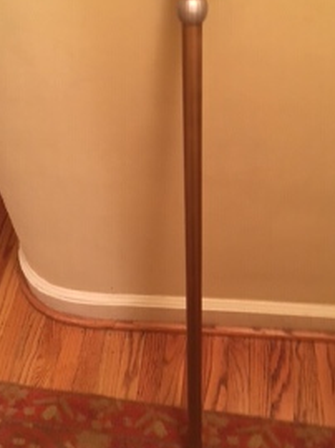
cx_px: 182
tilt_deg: -48.3
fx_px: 556
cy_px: 141
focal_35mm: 43
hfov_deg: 33.5
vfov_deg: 43.1
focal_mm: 4.15
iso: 200
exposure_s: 1/15
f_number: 2.2
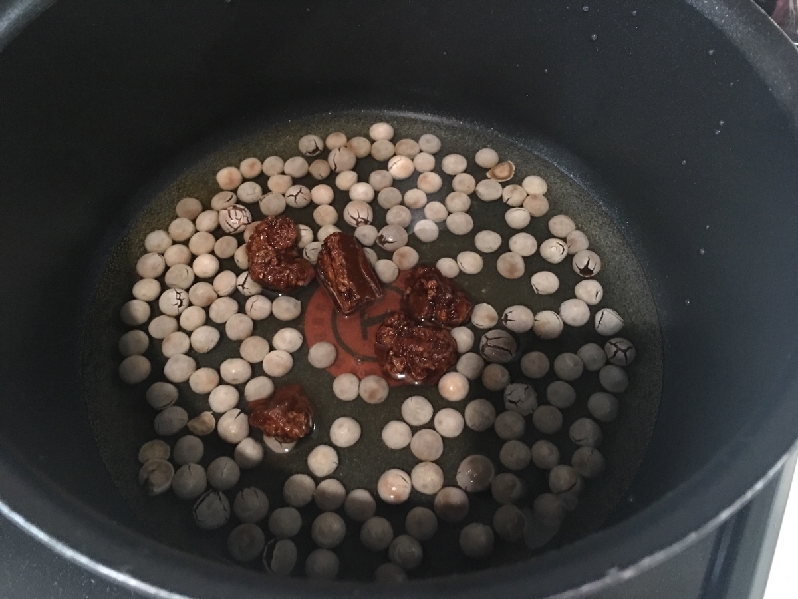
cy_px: 300
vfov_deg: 48.2
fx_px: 669
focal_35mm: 29
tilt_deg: -57.8
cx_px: 399
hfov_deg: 61.7
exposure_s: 1/4
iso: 80
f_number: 2.2
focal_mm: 4.15
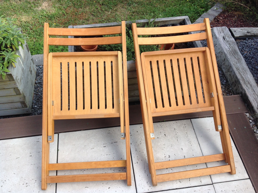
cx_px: 129
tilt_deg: -53.0
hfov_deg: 52.7
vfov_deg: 40.6
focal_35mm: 35
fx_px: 260
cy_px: 96
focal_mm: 4.28
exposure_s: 1/351
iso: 50
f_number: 2.4
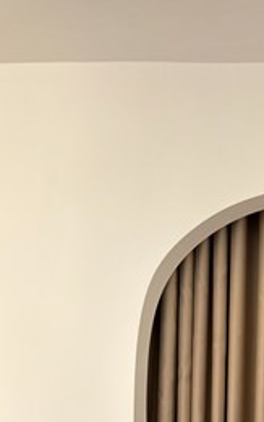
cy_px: 418
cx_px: 309
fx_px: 599
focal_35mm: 52
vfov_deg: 35.3
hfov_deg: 23.0
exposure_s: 1/246
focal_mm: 6.76
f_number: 1.78
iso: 250
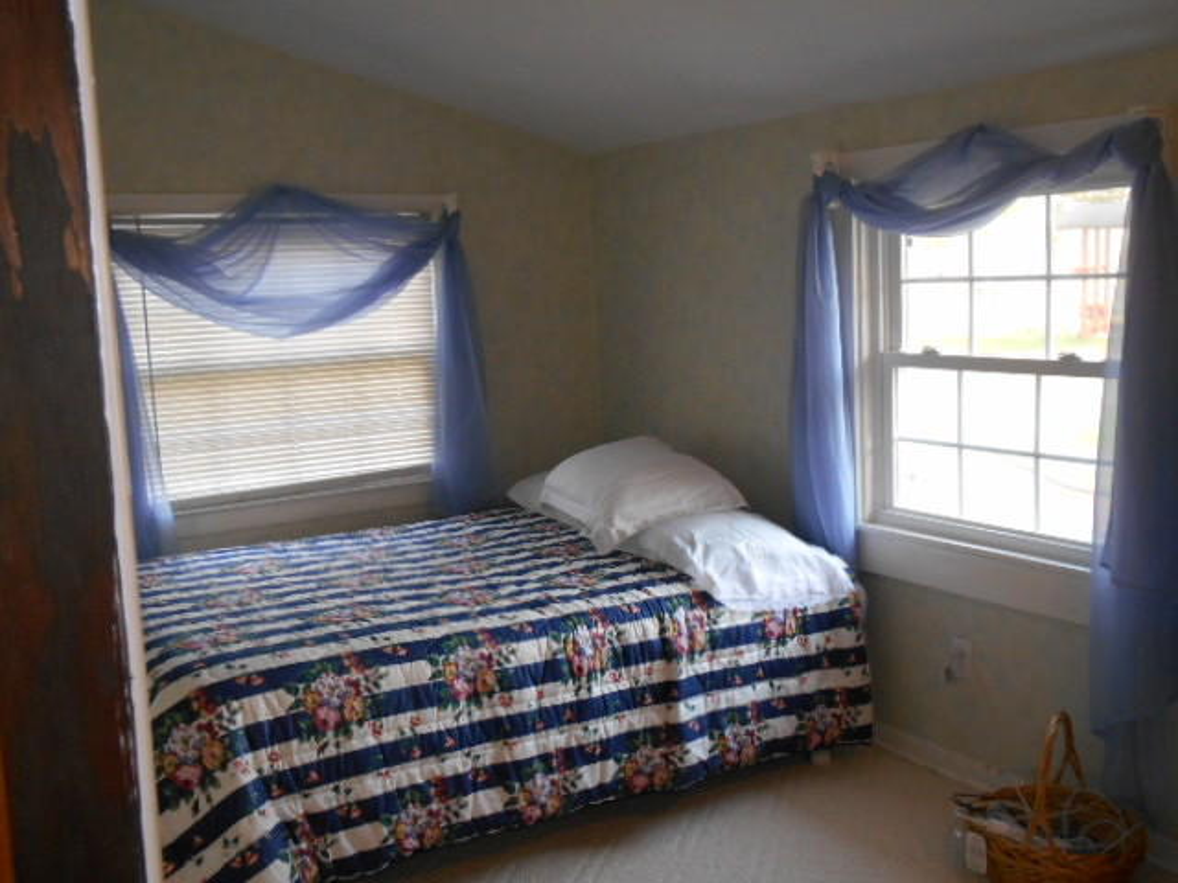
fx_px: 1191
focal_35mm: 35
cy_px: 442
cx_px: 589
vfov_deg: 40.7
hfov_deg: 52.6
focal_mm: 6.3
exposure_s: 1/30
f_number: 3.7
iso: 360
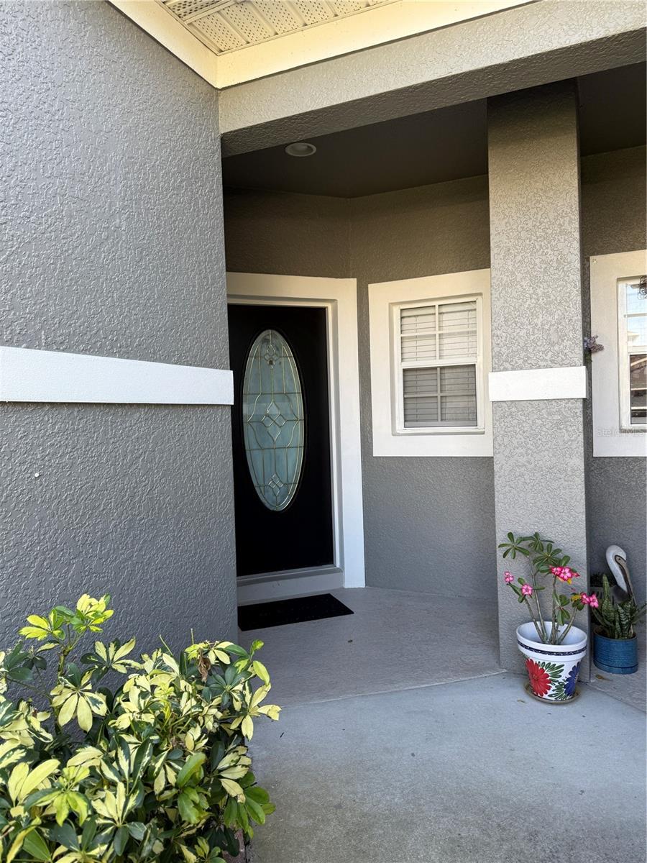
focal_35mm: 24
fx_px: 598
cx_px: 324
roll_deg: +1.7
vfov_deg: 71.6
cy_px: 432
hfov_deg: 56.8
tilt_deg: -0.8
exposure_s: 1/144
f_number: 1.78
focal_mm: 6.76
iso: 50
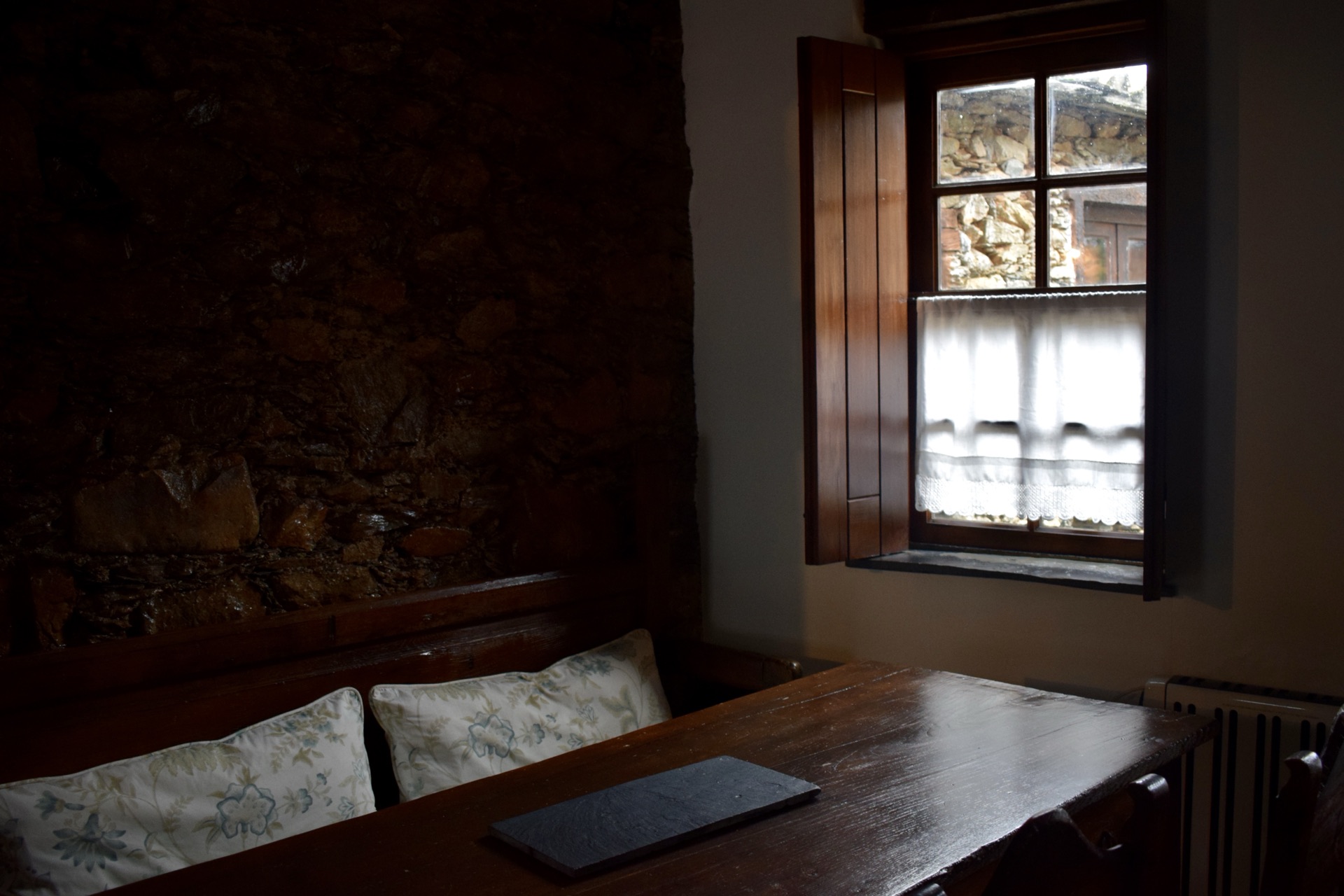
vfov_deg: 38.4
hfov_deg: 55.1
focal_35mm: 34
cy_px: 448
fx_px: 1288
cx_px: 672
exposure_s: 1/60
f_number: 3.8
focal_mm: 23
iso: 1250
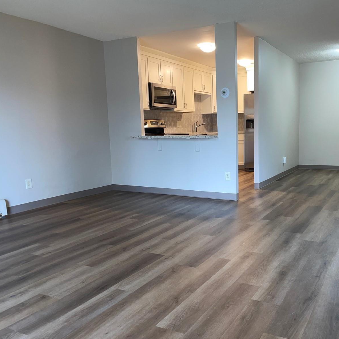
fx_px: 343
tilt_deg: -6.6
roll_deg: +1.2
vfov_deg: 52.5
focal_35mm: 31
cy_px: 171
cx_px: 217
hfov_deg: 51.8
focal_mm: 4.2
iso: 40
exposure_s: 1/27
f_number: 1.6
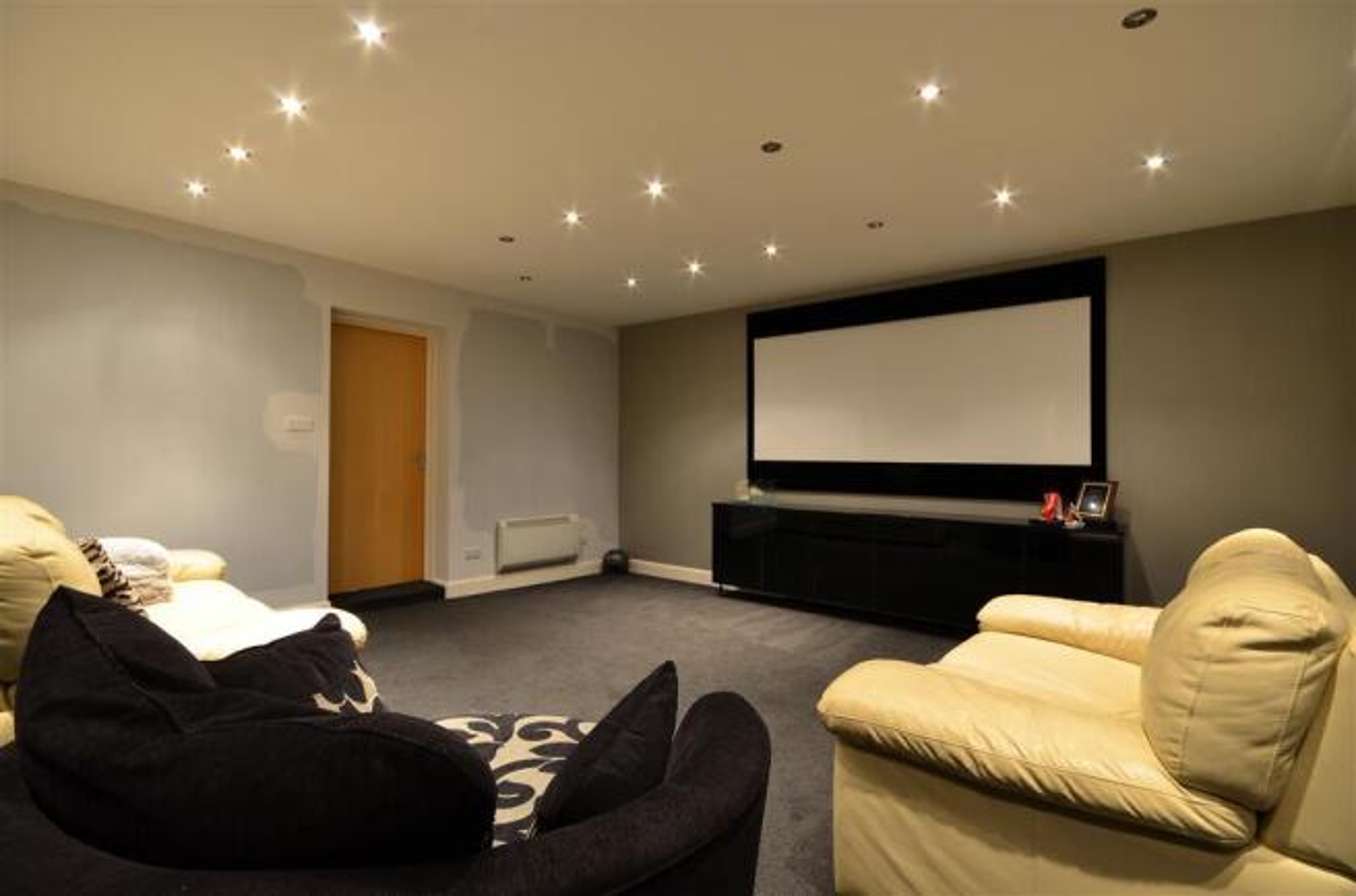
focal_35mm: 16
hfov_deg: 95.1
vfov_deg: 71.8
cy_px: 448
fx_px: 620
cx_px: 678
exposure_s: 1.6
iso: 320
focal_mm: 11
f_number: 13
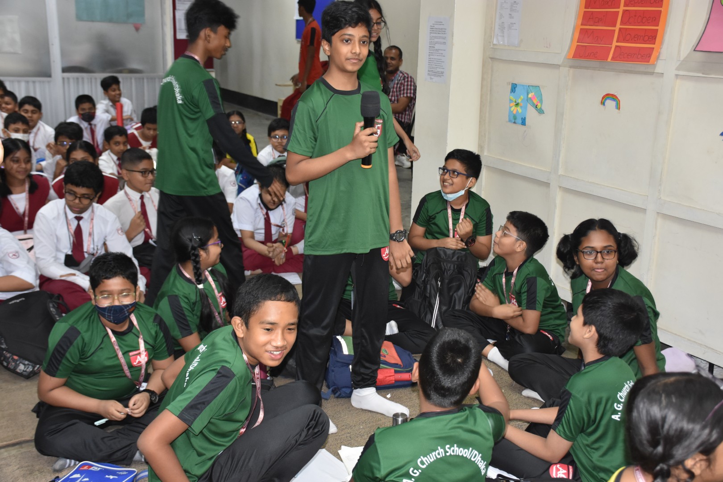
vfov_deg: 33.0
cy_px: 241
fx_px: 813
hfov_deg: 47.9
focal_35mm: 40
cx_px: 362
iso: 1100
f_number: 4
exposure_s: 1/60
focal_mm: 27
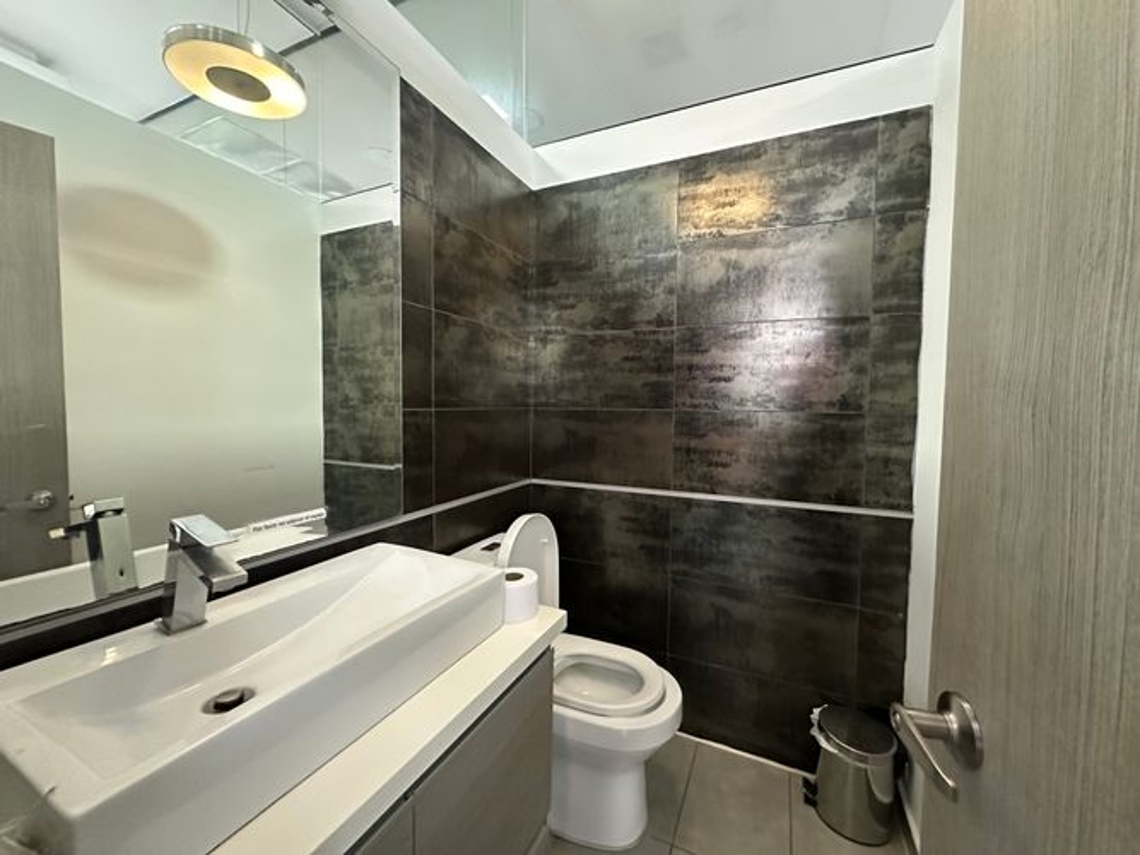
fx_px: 461
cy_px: 428
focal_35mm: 14
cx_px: 570
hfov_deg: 102.1
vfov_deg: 85.7
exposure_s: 1/60
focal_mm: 2.22
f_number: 2.2
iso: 1250
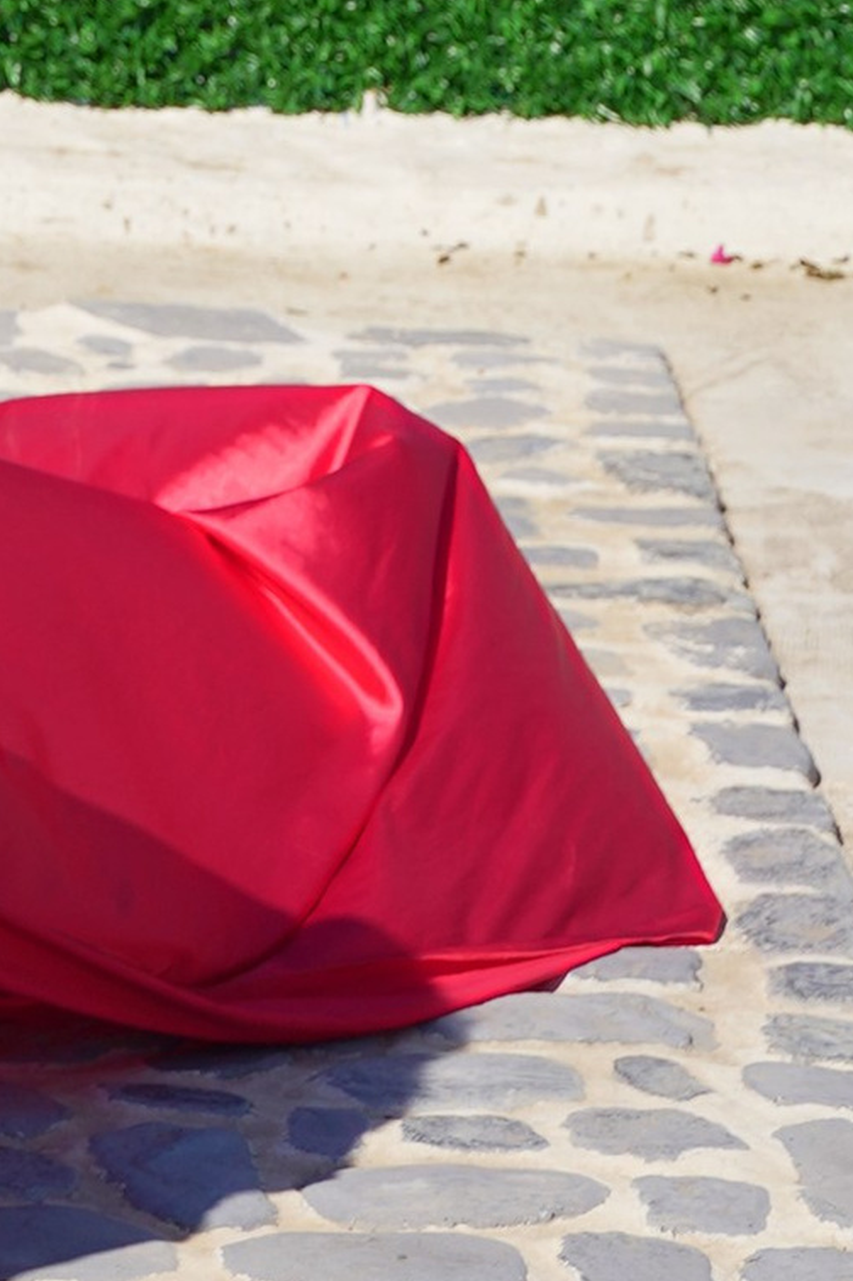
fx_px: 6329
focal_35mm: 178
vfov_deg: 10.7
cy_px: -1108
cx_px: -1063
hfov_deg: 7.3
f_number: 4.5
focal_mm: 35
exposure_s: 1/1250
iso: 100
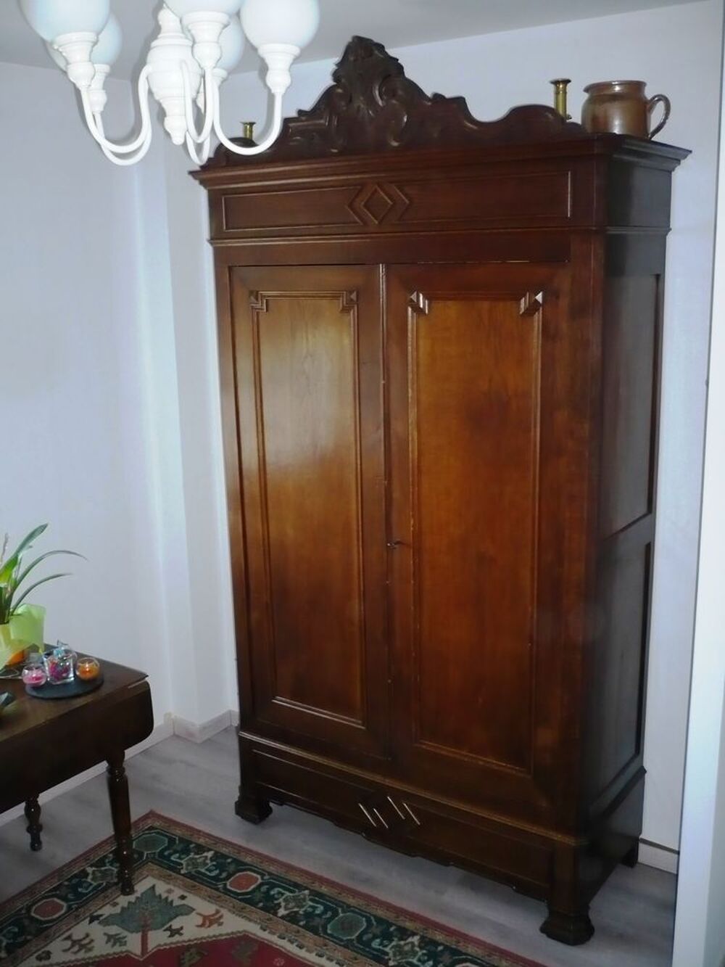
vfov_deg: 52.6
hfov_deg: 40.7
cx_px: 362
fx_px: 977
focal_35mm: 35
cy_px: 484
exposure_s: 1/30
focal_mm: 5.8
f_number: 2.8
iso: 200
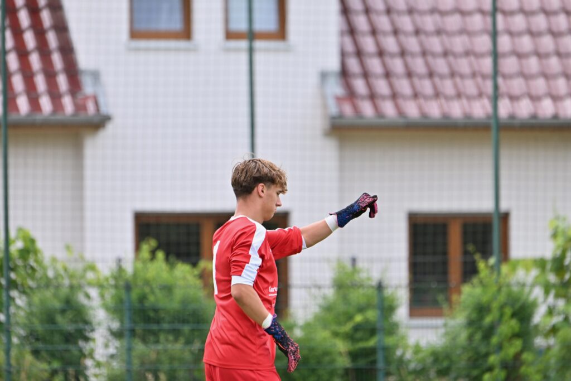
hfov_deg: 5.4
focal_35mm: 380
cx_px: 286
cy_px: 190
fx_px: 6028
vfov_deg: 3.6
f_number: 5.6
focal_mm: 380
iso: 800
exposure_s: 1/1600
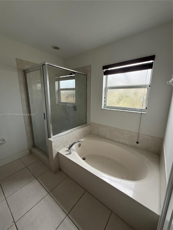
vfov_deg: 102.1
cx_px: 86
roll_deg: -0.5
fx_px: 93
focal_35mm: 14
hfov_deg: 85.7
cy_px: 115
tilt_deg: -12.1
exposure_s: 1/99
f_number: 2.2
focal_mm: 2.22
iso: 160
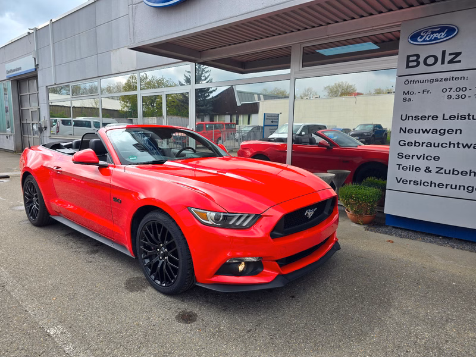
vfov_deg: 58.9
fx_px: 316
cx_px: 238
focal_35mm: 23
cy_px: 178
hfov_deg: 73.9
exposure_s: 1/253
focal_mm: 6.3
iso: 12
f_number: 1.7
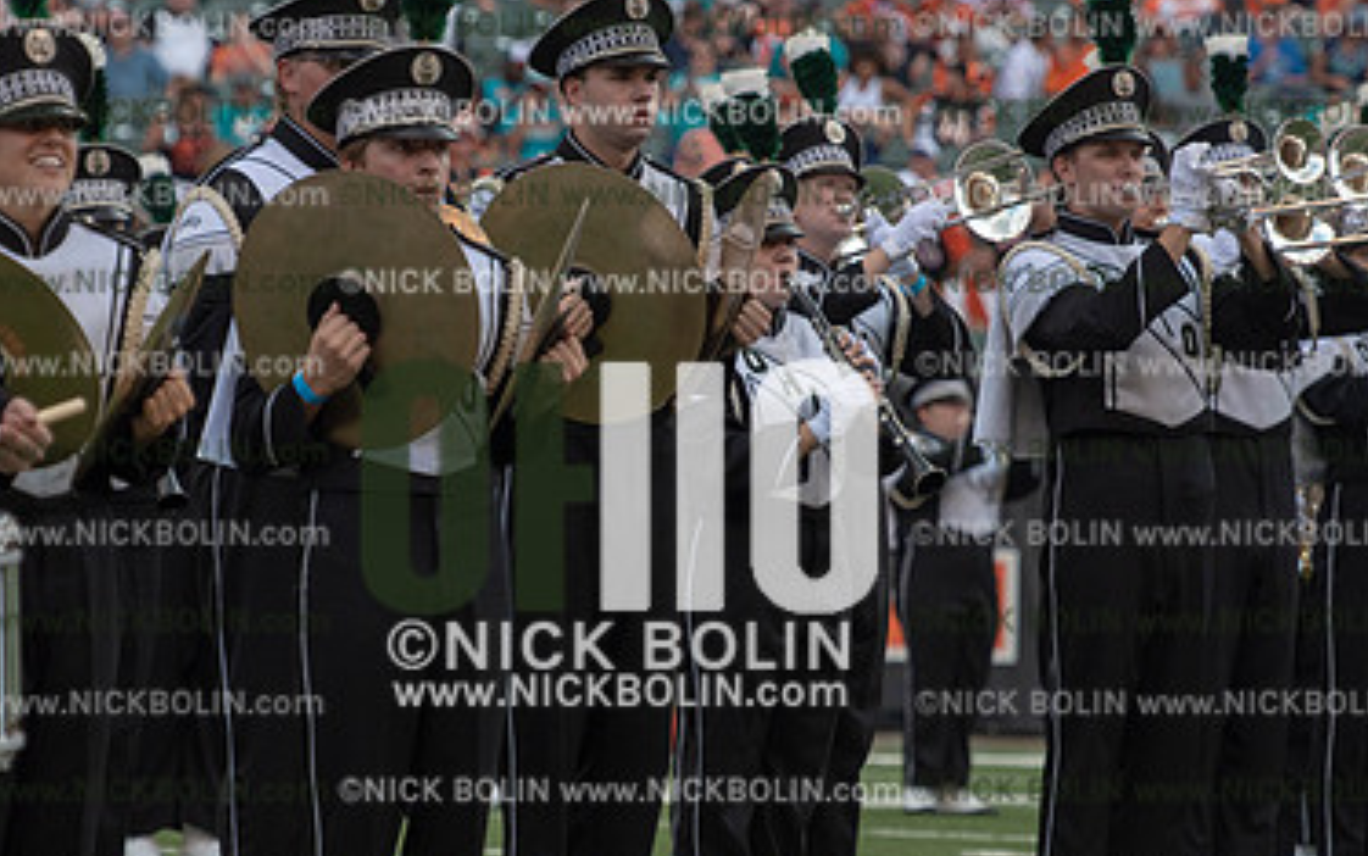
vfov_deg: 4.0
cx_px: 618
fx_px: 12381
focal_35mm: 332
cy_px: 536
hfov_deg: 6.3
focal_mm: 210
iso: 400
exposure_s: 1/1250
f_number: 5.6
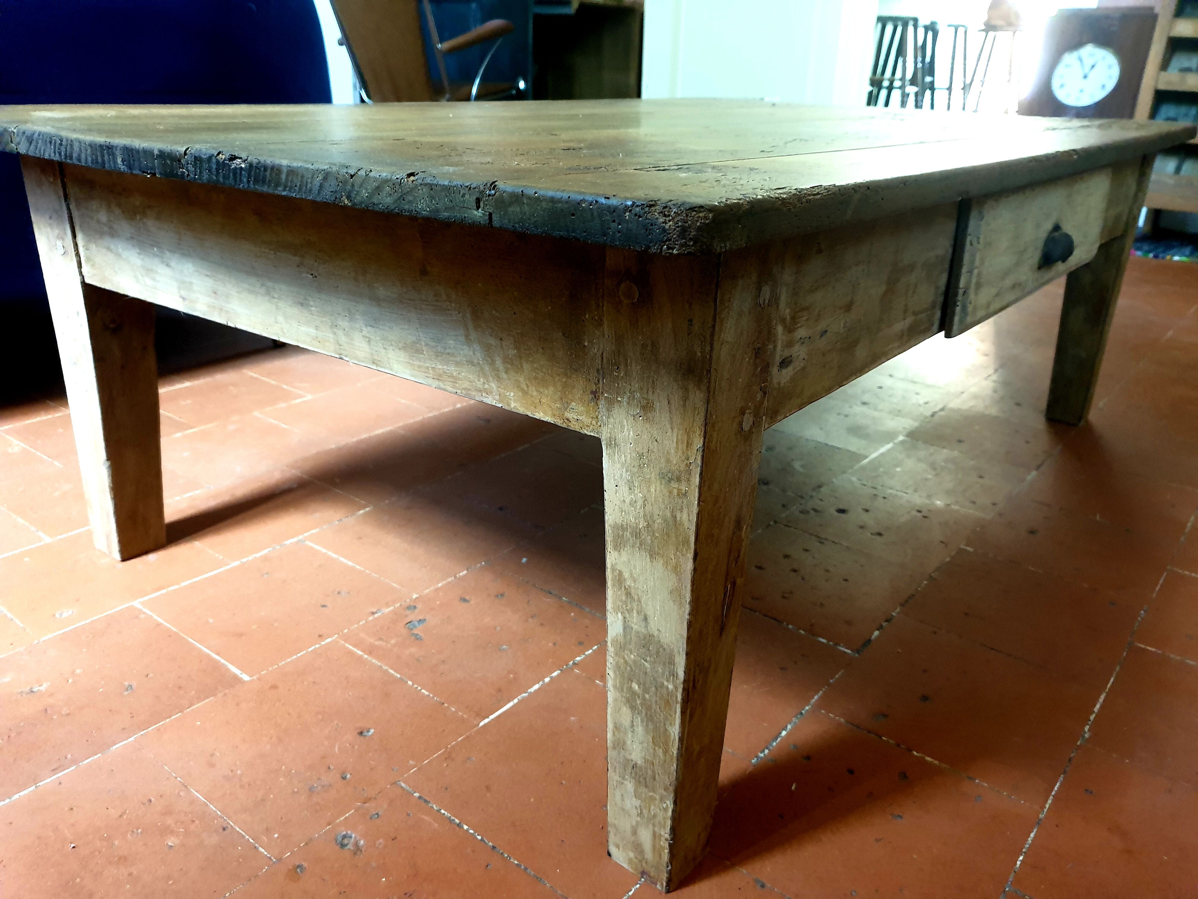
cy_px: 450
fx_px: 900
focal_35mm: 26
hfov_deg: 67.3
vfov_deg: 53.1
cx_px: 599
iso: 250
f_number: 1.5
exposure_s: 1/37
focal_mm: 4.3
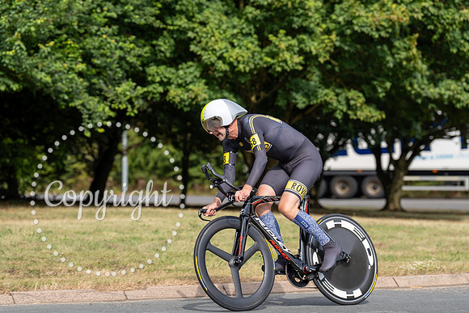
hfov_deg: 17.1
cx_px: 234
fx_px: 1564
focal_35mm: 120
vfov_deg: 11.4
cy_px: 156
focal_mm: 120
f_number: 3.5
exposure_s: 1/1000
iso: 125
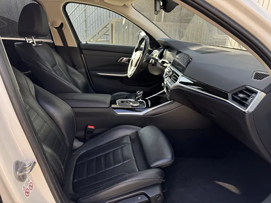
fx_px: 188
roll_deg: -2.5
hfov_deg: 71.6
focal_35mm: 24
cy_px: 102
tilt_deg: -20.5
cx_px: 136
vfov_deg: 56.8
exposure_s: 1/156
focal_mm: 6.76
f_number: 1.78
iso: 100
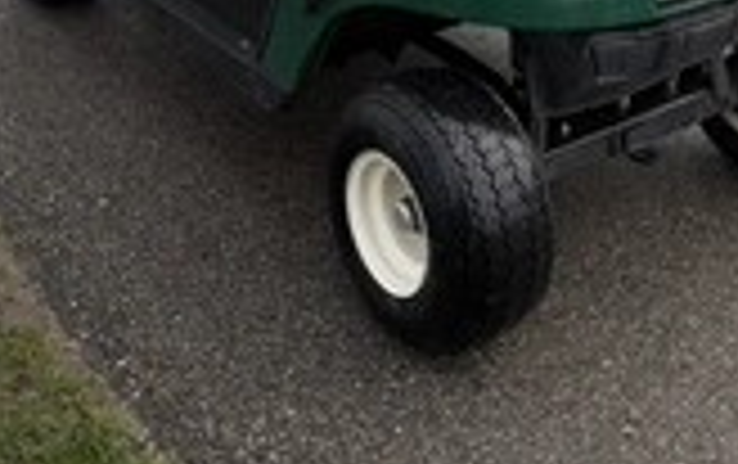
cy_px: -158
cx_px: 414
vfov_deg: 19.3
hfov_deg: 32.9
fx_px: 1249
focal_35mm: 62
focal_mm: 6.76
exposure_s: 1/813
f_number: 1.78
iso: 80
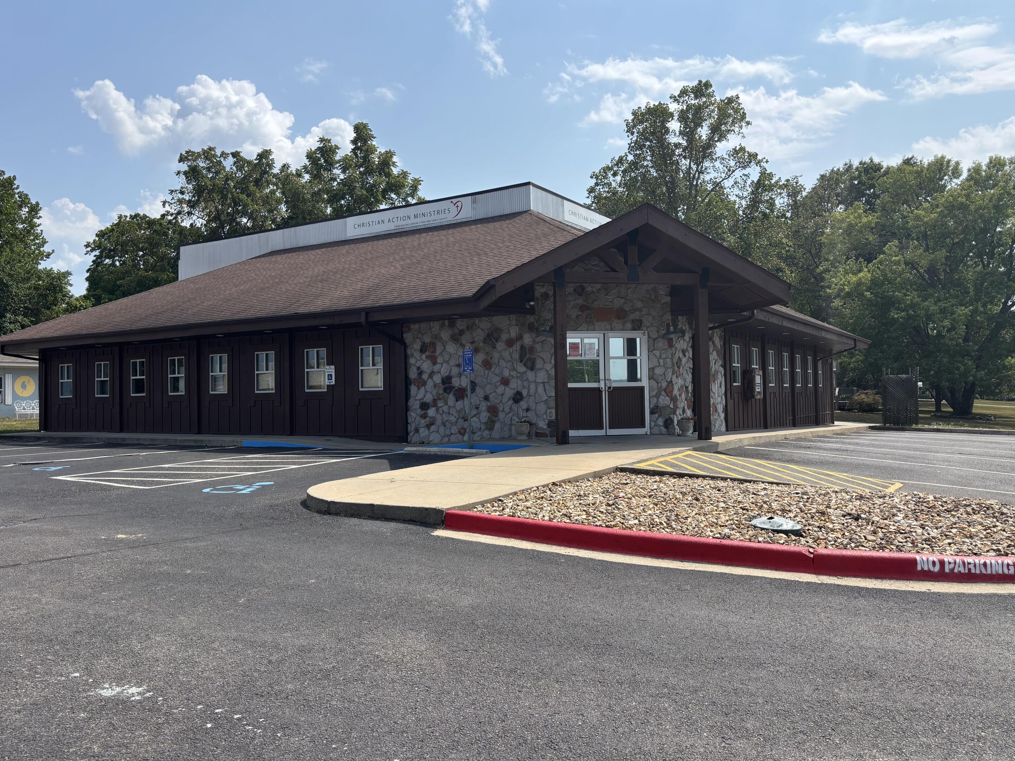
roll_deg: +0.9
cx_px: 502
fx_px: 792
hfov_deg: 65.3
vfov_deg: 51.4
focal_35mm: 27
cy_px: 377
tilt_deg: +1.4
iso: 50
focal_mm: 5.96
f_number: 1.6
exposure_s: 1/3937
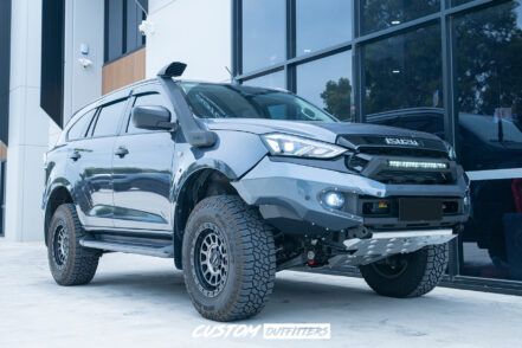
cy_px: 174
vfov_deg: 37.9
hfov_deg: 54.4
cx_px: 261
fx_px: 507
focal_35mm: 35
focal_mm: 35
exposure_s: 1/160
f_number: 4.5
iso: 200
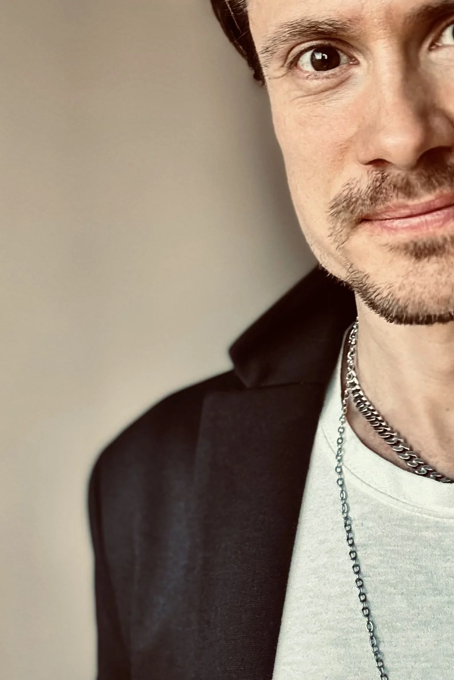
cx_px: 412
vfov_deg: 36.3
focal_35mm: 54
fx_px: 1021
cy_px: 202
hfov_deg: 24.3
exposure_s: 1/50
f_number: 1.9
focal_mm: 2.69
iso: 100
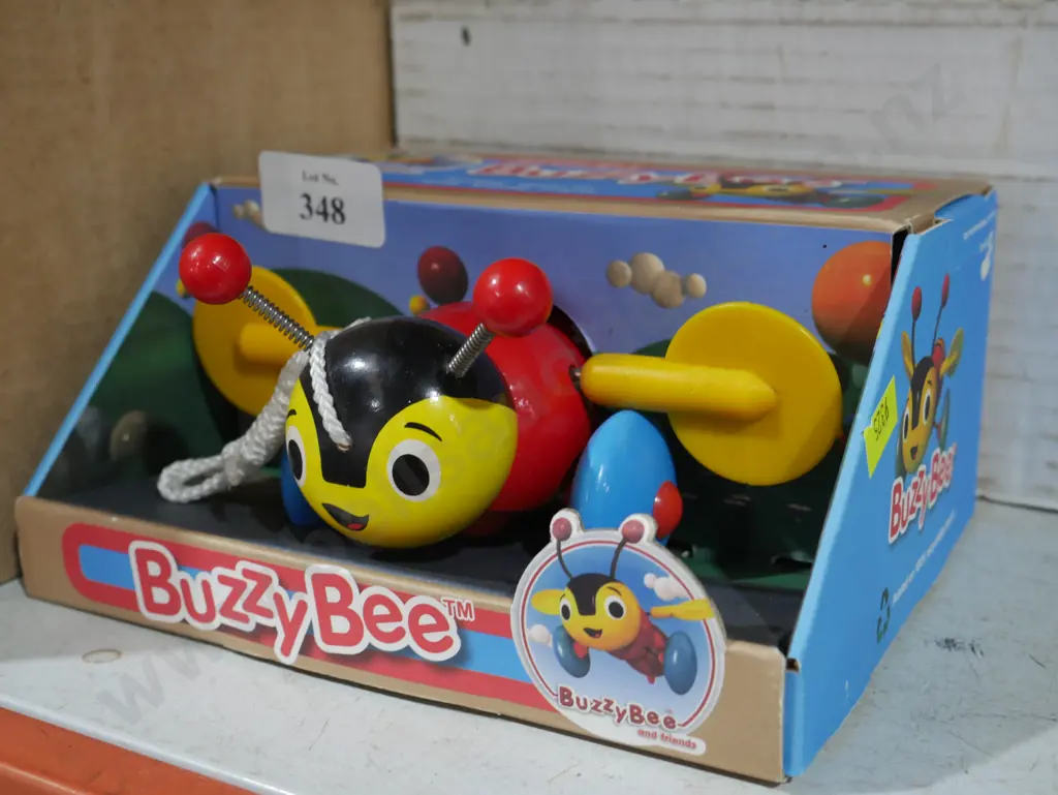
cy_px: 398
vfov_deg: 30.3
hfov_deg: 39.6
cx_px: 529
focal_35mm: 48
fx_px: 1468
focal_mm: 24
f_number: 5.2
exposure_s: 1/60
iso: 1000
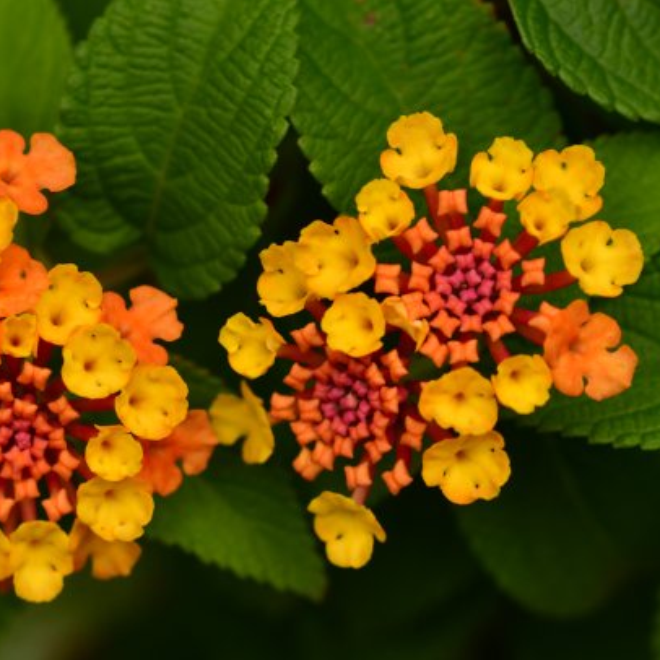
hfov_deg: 10.1
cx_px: 169
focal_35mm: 173
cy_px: 330
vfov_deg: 10.1
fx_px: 3732
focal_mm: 90
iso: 400
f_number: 5.6
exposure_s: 1/500
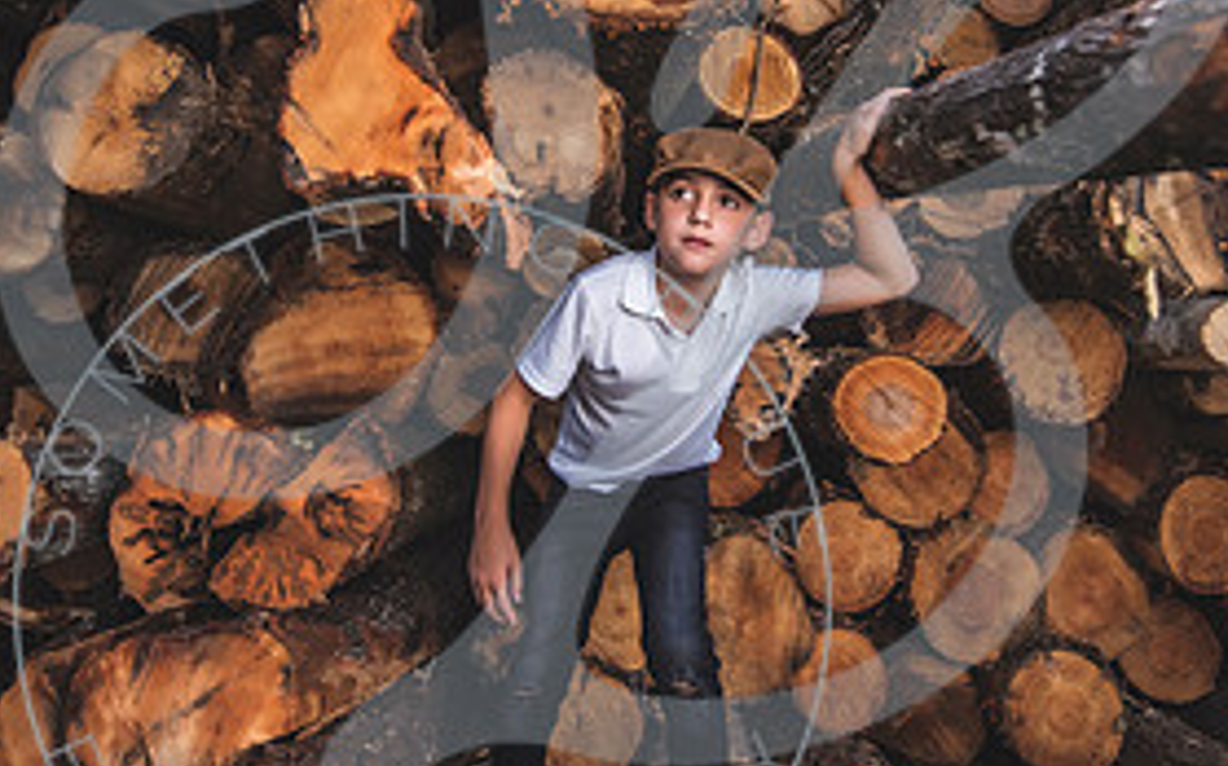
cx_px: 621
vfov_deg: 52.1
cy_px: 269
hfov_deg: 77.2
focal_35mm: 23
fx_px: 769
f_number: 2.8
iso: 100
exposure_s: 1/250
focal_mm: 14
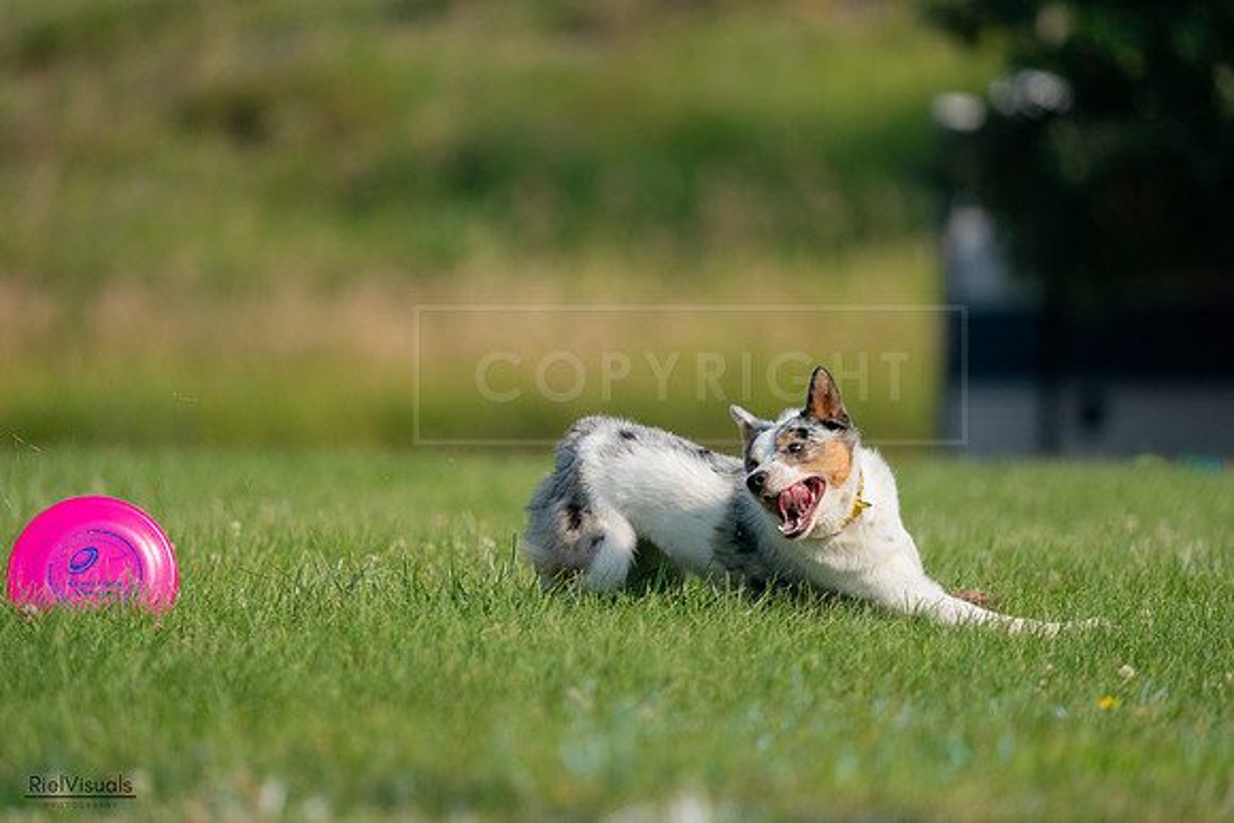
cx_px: 617
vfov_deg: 2.3
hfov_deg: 3.4
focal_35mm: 600
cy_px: 412
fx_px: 20571
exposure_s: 1/4000
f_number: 6.3
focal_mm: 600
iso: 800
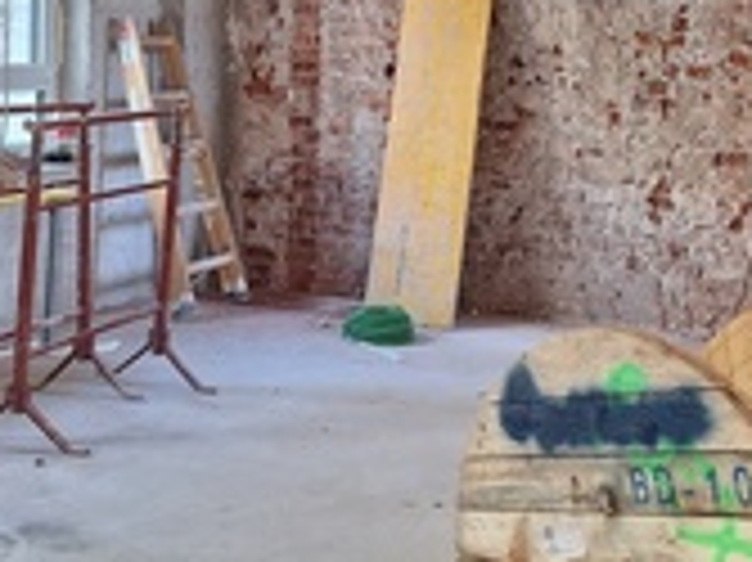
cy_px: 135
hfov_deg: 30.7
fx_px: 1346
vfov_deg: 23.4
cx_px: 554
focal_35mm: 62
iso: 64
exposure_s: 1/50
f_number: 1.8
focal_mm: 5.54
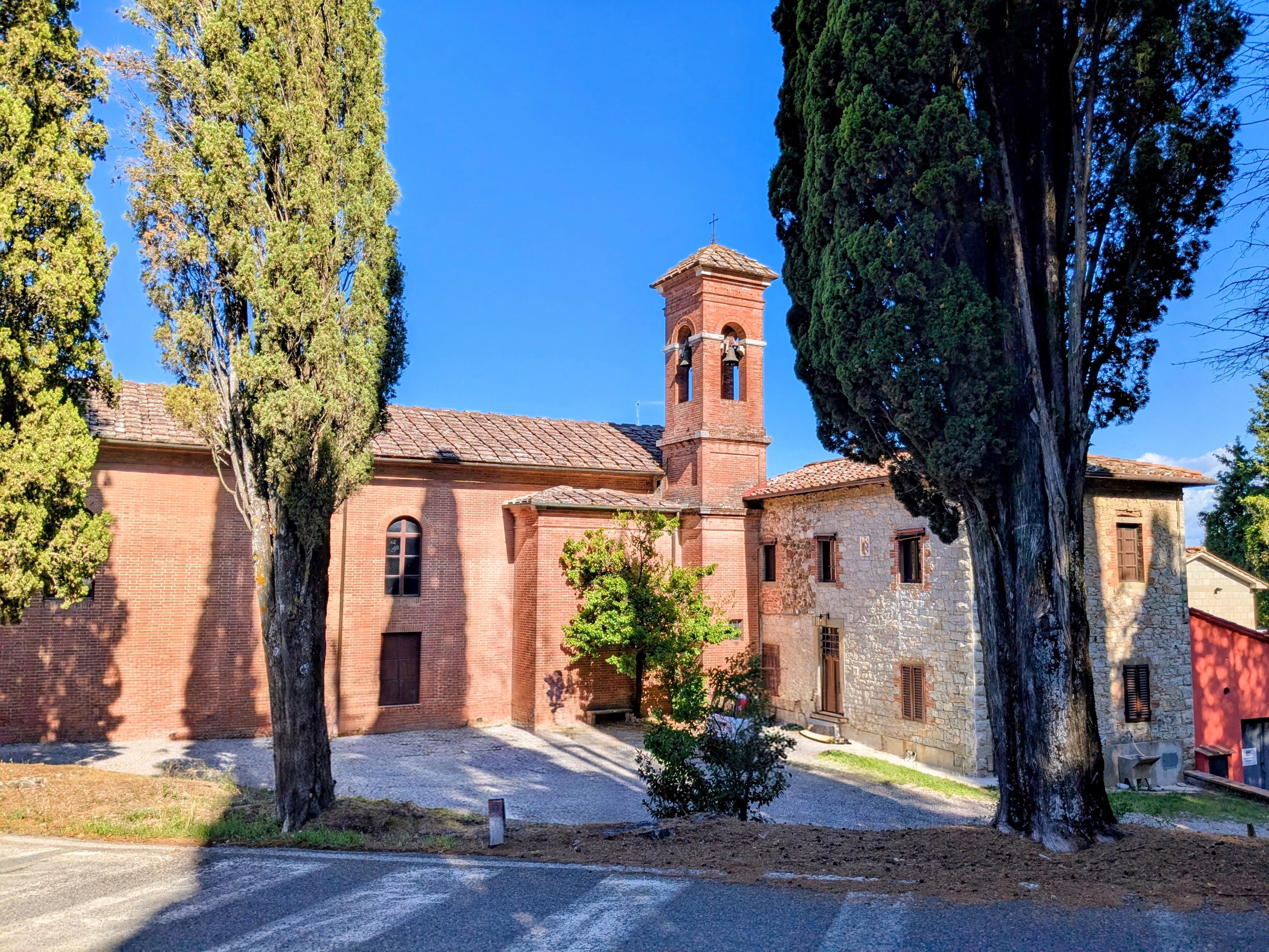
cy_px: 476
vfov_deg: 51.4
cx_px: 634
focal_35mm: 27
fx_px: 990
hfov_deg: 65.3
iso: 60
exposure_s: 1/2924
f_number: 1.73
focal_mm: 4.38
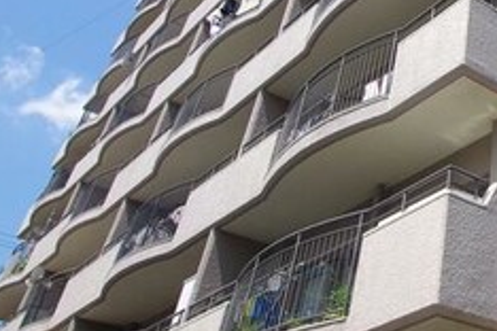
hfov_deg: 36.0
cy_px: 12
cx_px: 552
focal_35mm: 46
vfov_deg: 27.8
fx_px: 635
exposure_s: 1/1250
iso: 800
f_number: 11
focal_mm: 10
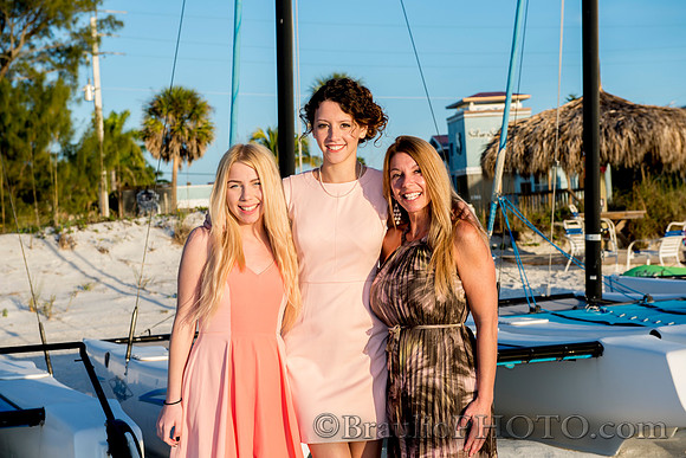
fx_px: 1182
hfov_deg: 32.4
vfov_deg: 21.9
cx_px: 343
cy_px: 229
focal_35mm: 62
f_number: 7.1
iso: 100
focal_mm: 62
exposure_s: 1/125
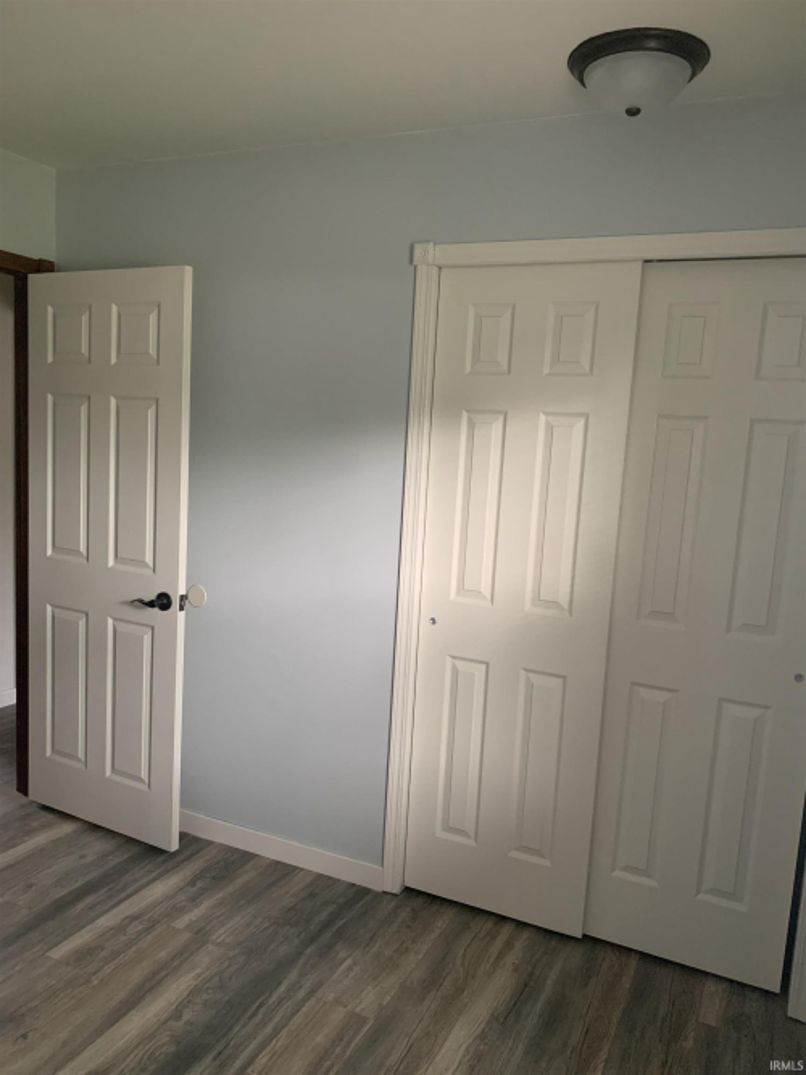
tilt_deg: -7.4
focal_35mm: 26
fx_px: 807
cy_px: 538
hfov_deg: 53.0
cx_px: 403
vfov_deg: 67.3
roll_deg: -2.5
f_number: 1.8
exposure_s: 1/60
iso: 250
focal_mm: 4.25
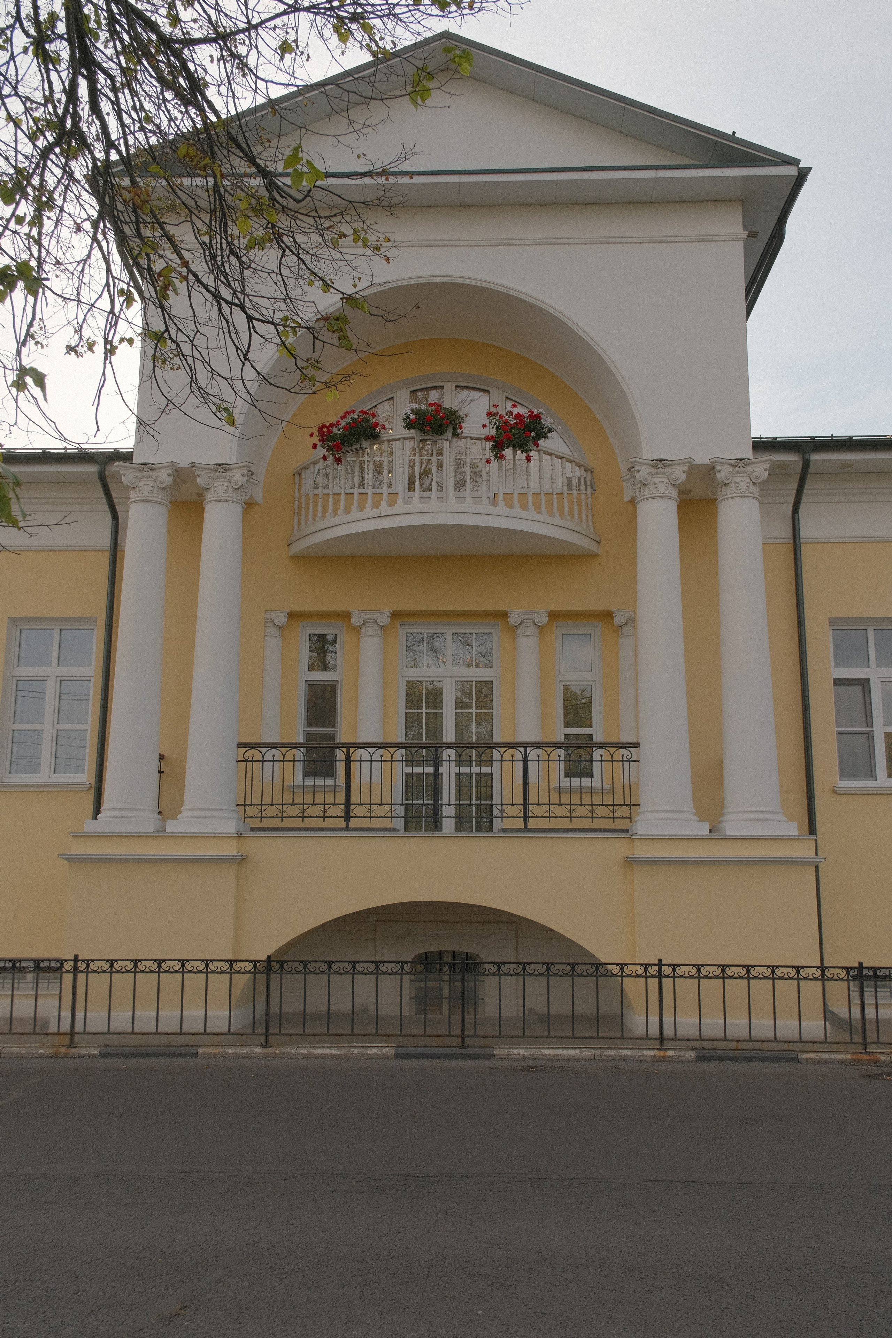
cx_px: 446
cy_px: 669
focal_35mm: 31
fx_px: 1152
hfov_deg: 42.3
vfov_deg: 60.3
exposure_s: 1/2500
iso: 640
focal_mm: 20.4
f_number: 4
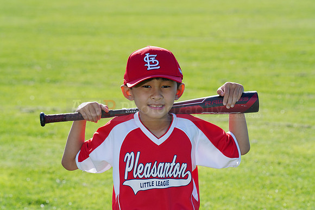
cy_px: 105
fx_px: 1593
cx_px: 158
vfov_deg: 7.5
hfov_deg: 11.3
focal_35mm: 182
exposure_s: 1/200
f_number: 10
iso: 200
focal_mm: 182
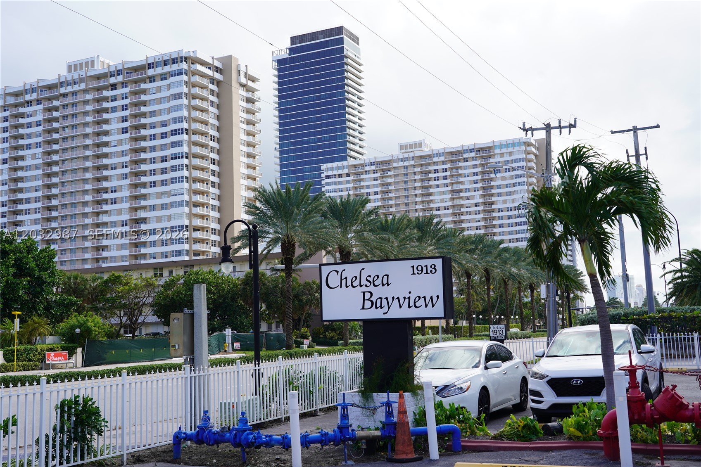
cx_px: 350
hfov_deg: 49.6
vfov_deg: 34.2
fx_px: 759
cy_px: 234
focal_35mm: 39
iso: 100
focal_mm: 39
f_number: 8
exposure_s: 1/125
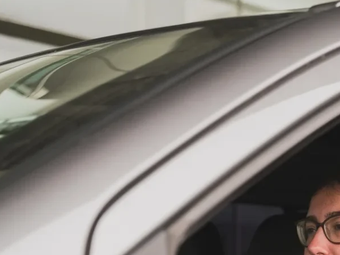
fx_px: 943
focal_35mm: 96
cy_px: 288
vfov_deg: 15.0
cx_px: 355
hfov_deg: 19.7
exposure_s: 1/125
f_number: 2.8
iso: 100
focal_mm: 39
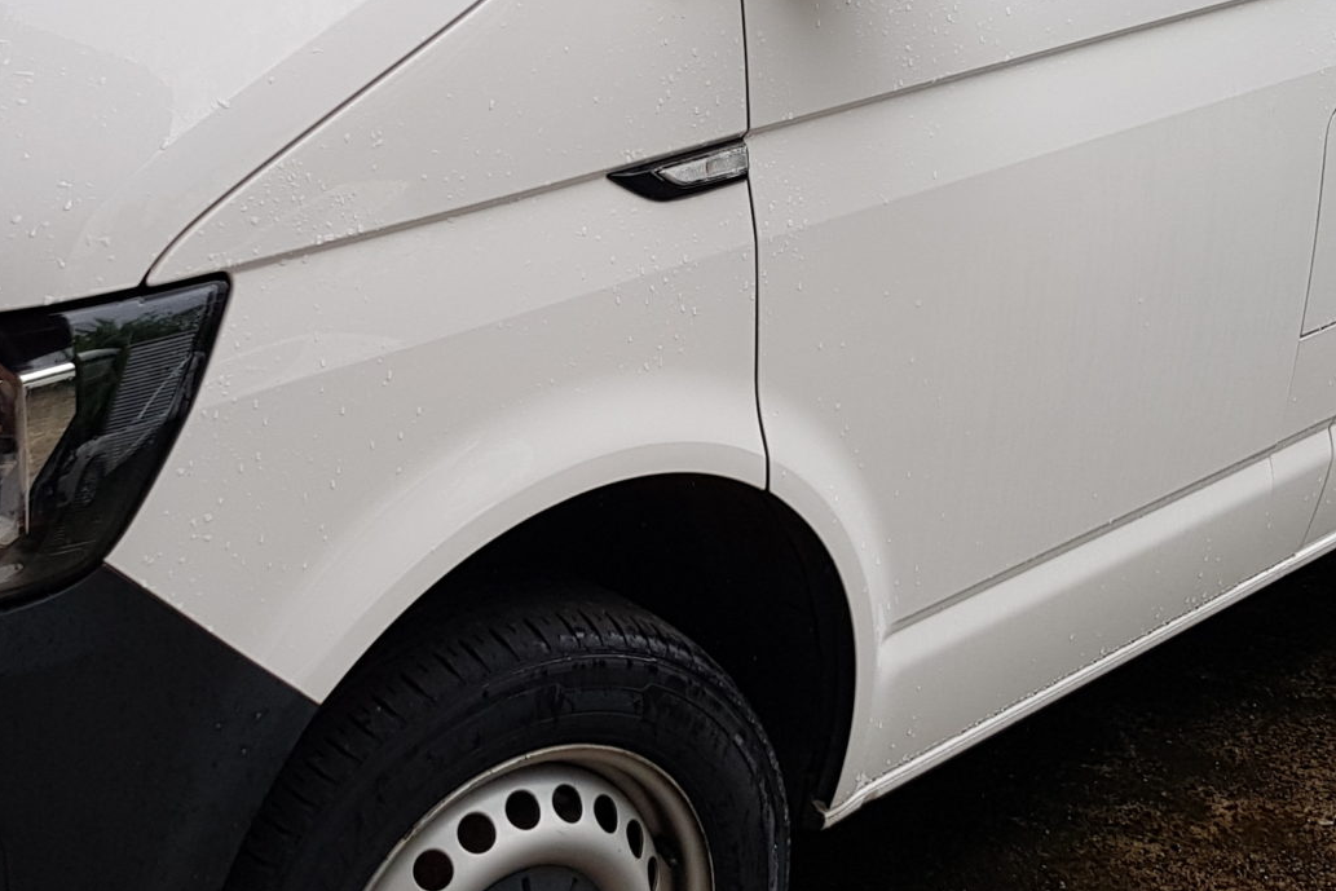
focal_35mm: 67
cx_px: 530
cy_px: 190
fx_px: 2487
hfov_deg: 30.0
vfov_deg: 20.1
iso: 40
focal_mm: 4.3
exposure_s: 1/894
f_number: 1.7
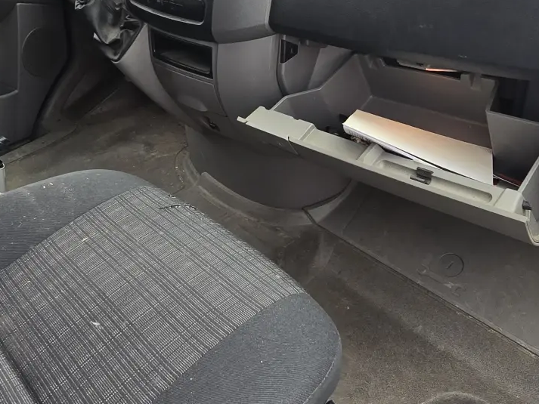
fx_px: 545
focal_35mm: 35
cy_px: 116
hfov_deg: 52.2
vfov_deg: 39.9
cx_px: 210
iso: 64
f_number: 2.2
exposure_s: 1/120
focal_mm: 2.2
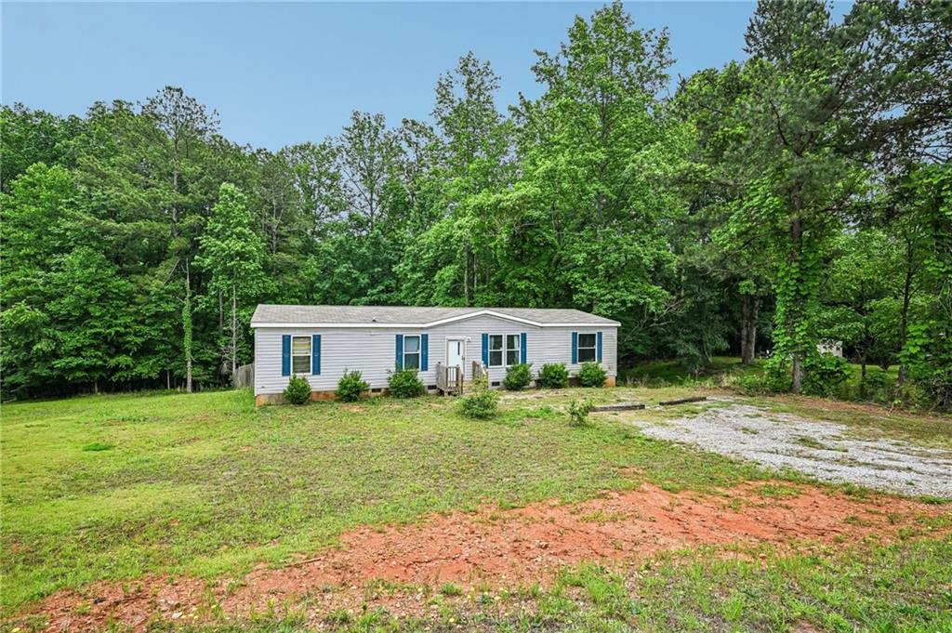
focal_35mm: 17
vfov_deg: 70.3
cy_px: 316
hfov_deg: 93.3
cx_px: 476
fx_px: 449
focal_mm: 17
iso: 100
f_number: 8
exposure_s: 1/125
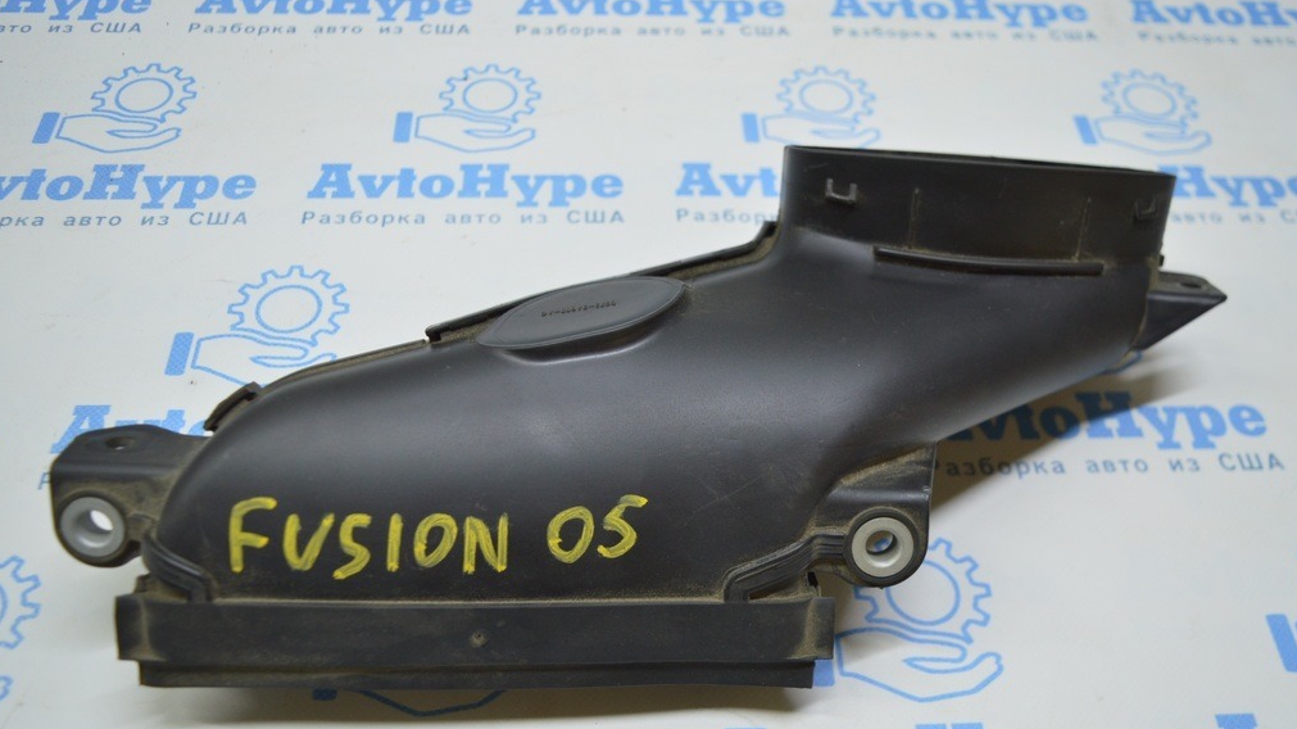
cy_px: 431
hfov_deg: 56.6
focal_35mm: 35
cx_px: 645
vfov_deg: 33.6
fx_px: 1203
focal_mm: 22
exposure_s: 1/60
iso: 400
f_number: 3.8
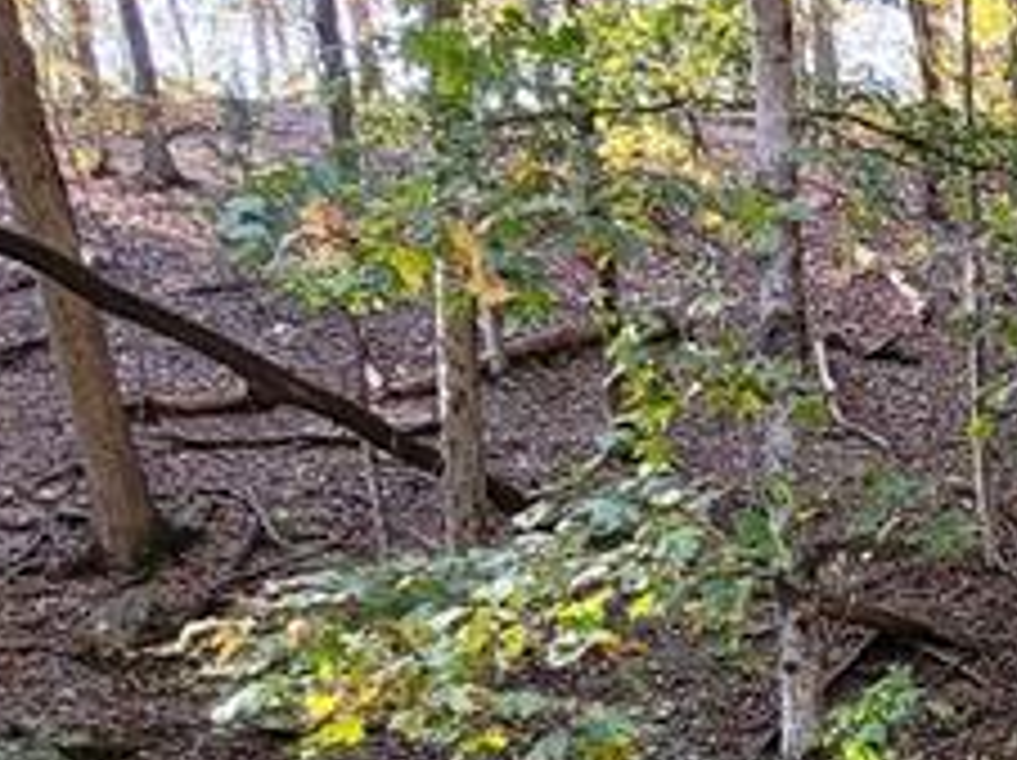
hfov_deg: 26.0
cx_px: 1440
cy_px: 940
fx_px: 1732
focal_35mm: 59
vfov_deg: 22.6
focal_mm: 1.74
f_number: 2.2
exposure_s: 1/60
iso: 80
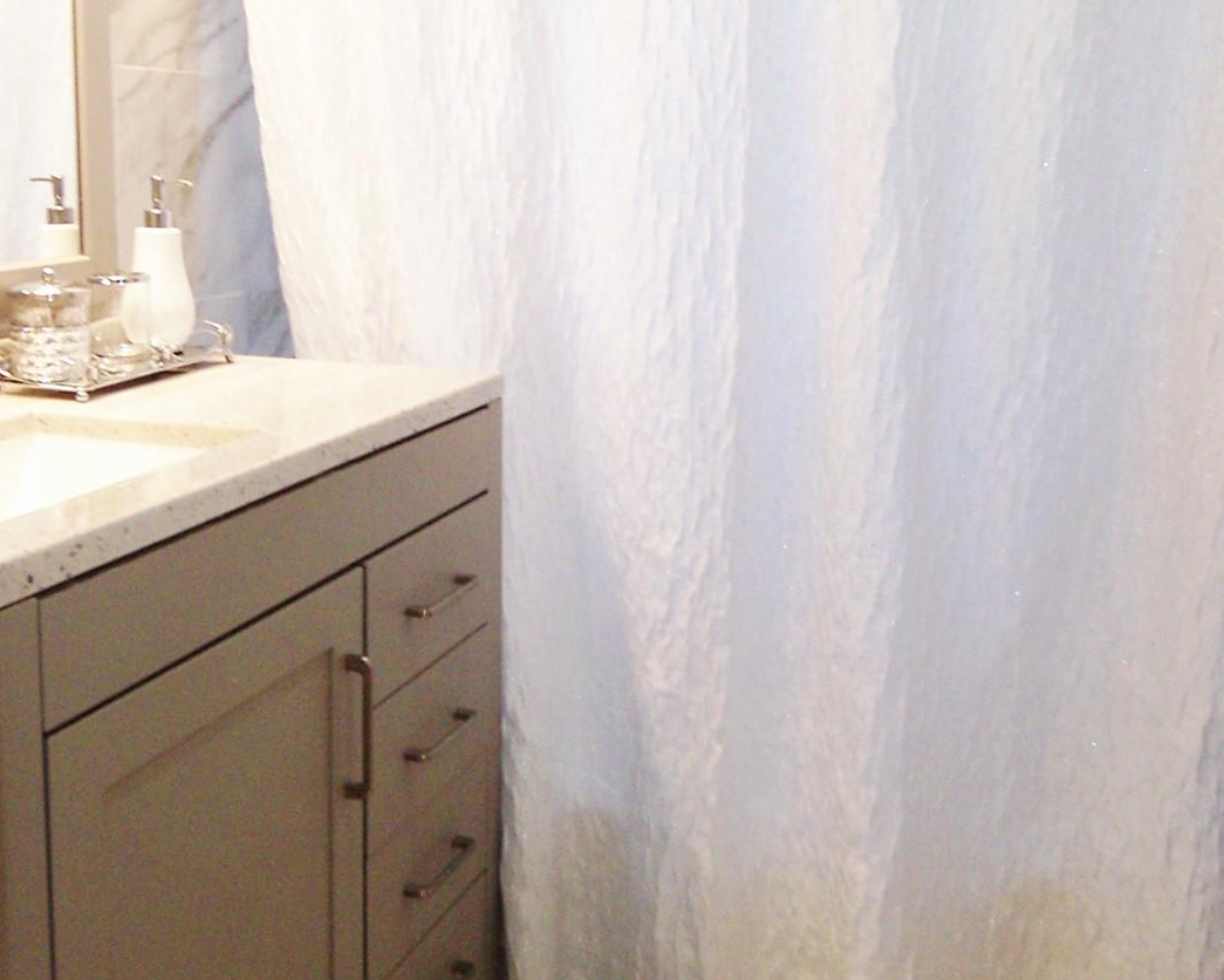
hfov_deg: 41.9
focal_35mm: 44
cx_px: 521
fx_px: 1594
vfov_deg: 33.8
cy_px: 321
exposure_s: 1/30
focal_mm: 3.8
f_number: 2.8
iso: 125
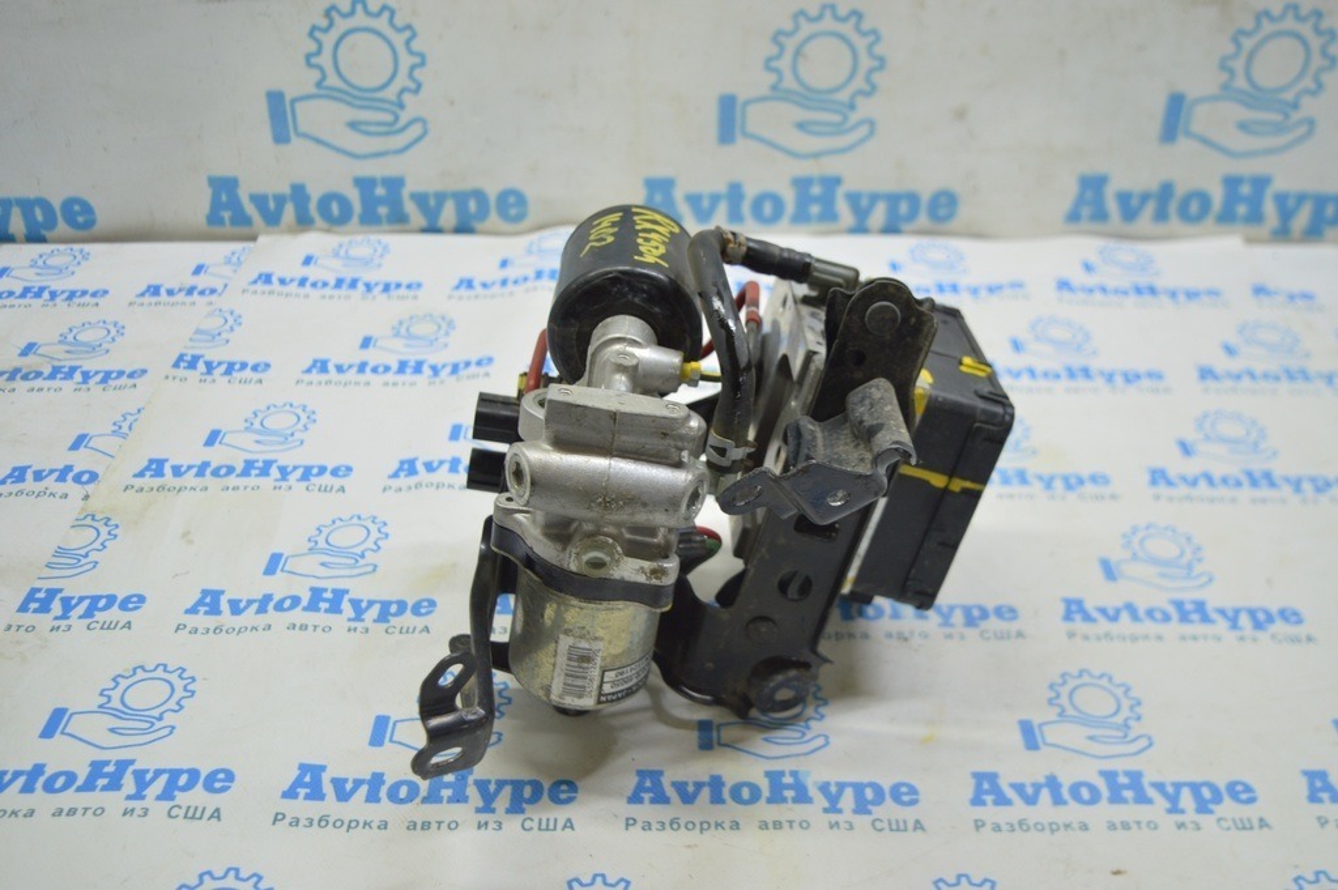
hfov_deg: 51.3
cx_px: 669
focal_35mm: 38
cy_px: 445
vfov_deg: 35.4
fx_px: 1393
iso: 400
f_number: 4
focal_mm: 25
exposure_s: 1/40
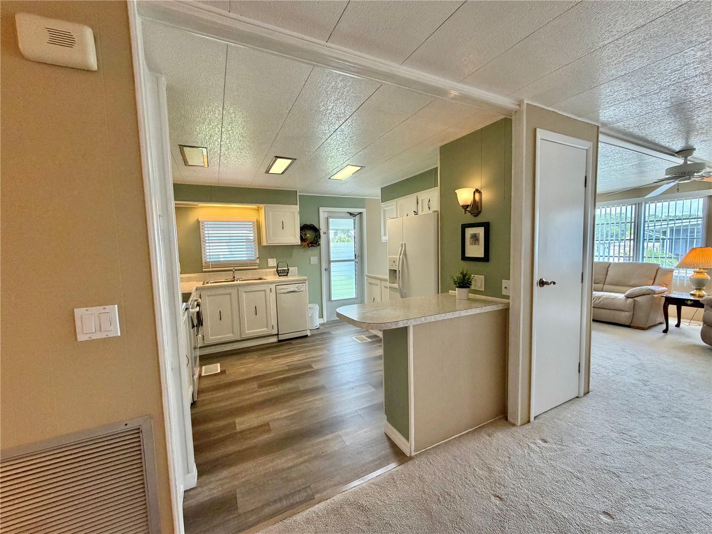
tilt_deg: -4.6
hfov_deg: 102.1
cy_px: 267
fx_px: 288
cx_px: 356
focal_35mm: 14
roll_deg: +1.7
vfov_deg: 85.7
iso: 250
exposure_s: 1/60
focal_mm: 2.22
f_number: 2.2
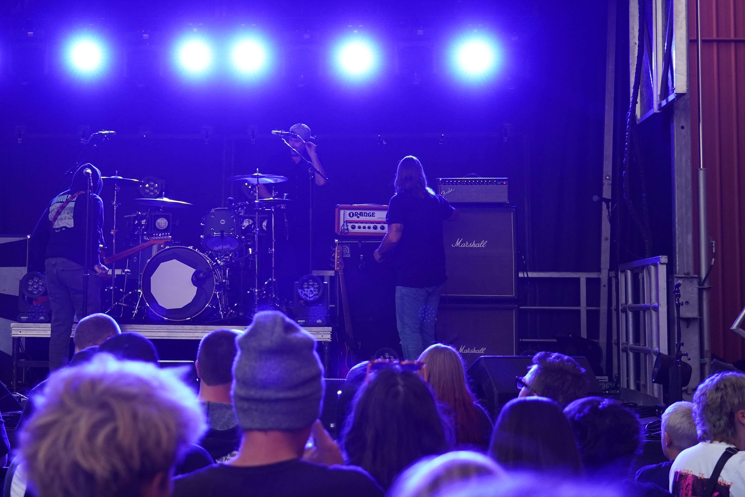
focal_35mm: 64
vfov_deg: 21.2
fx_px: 1324
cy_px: 182
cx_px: 260
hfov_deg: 31.2
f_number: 4
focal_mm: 46
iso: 2000
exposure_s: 1/160
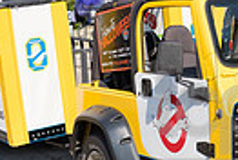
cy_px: 135
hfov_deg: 18.9
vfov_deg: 12.9
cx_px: 213
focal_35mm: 106
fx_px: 702
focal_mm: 24
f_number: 6.3
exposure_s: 1/800
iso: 320
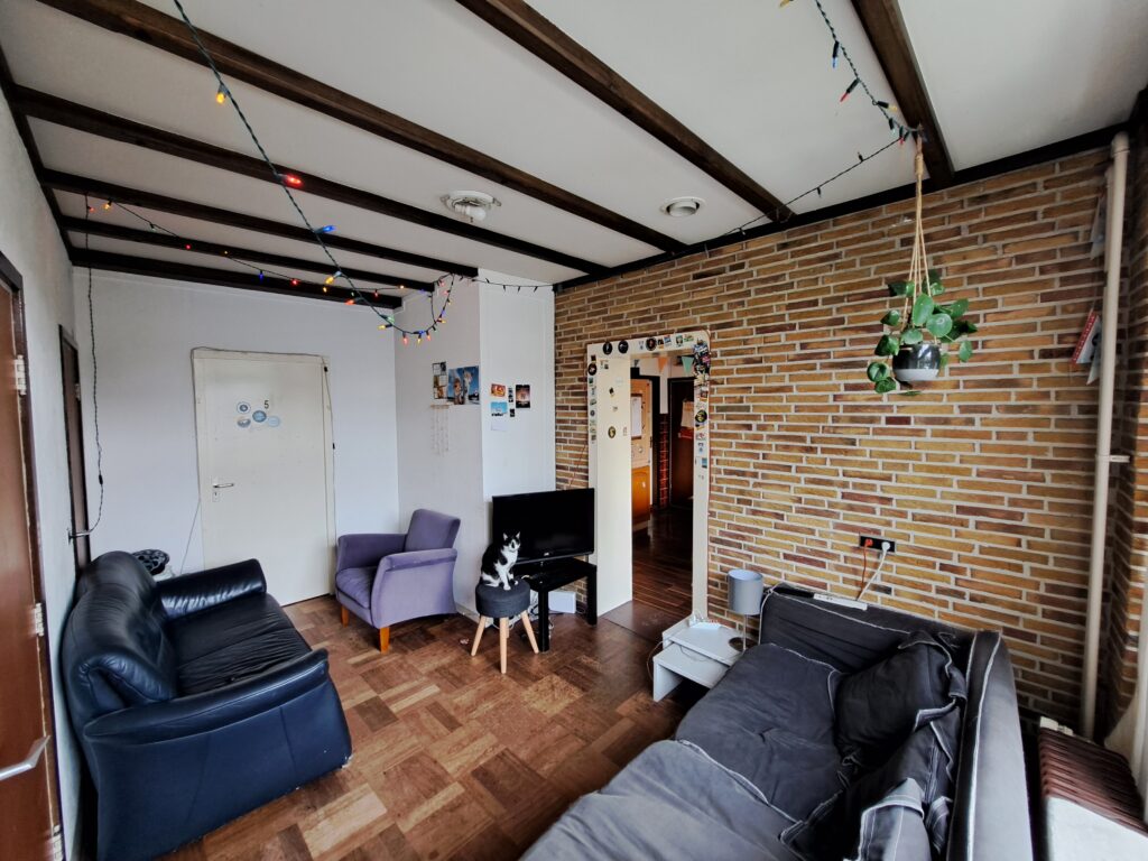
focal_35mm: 13
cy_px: 430
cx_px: 574
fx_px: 431
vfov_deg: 89.9
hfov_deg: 106.2
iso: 200
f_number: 2.2
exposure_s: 1/25
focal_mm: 1.74
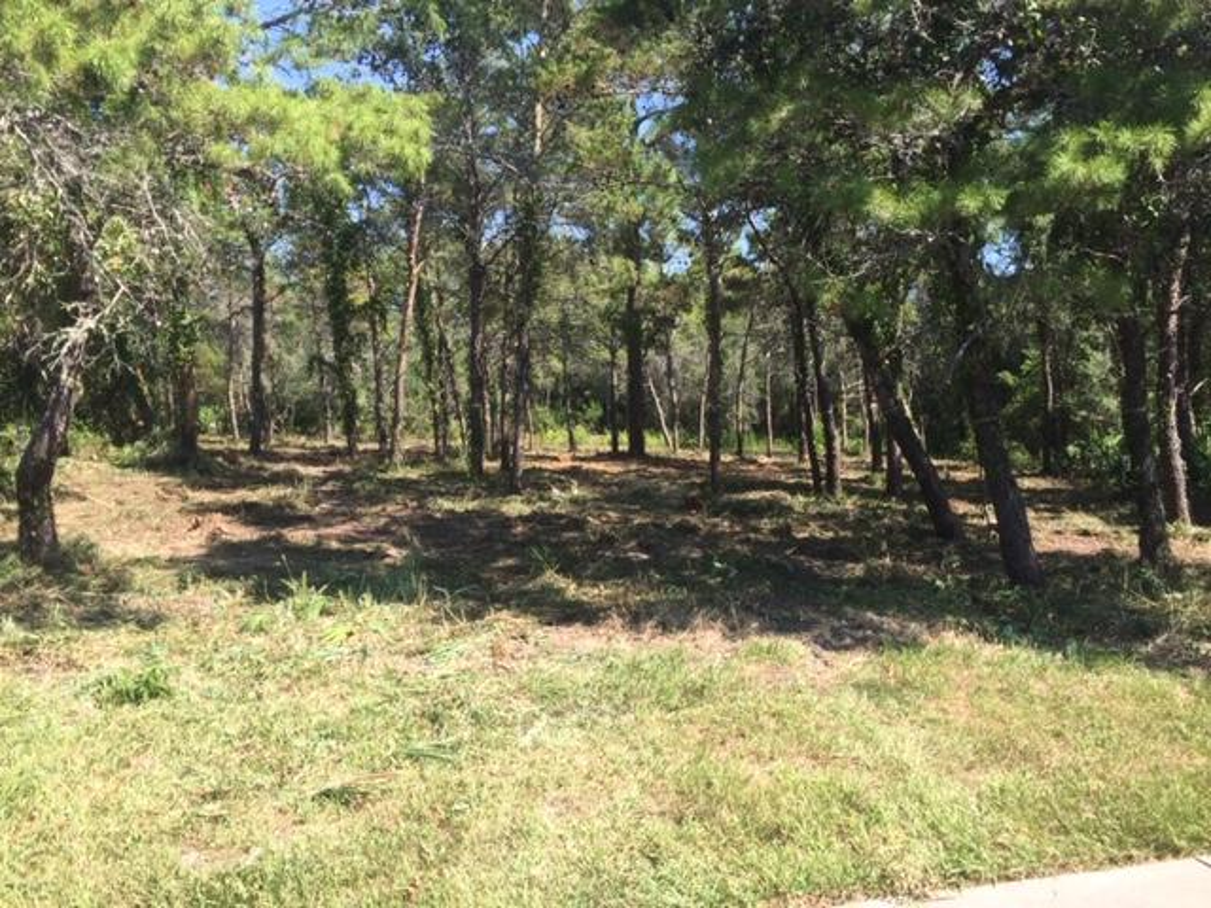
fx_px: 1015
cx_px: 606
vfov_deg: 48.2
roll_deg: -1.3
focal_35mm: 29
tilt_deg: +1.8
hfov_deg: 61.7
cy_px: 454
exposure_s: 1/659
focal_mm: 4.15
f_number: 2.2
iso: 32
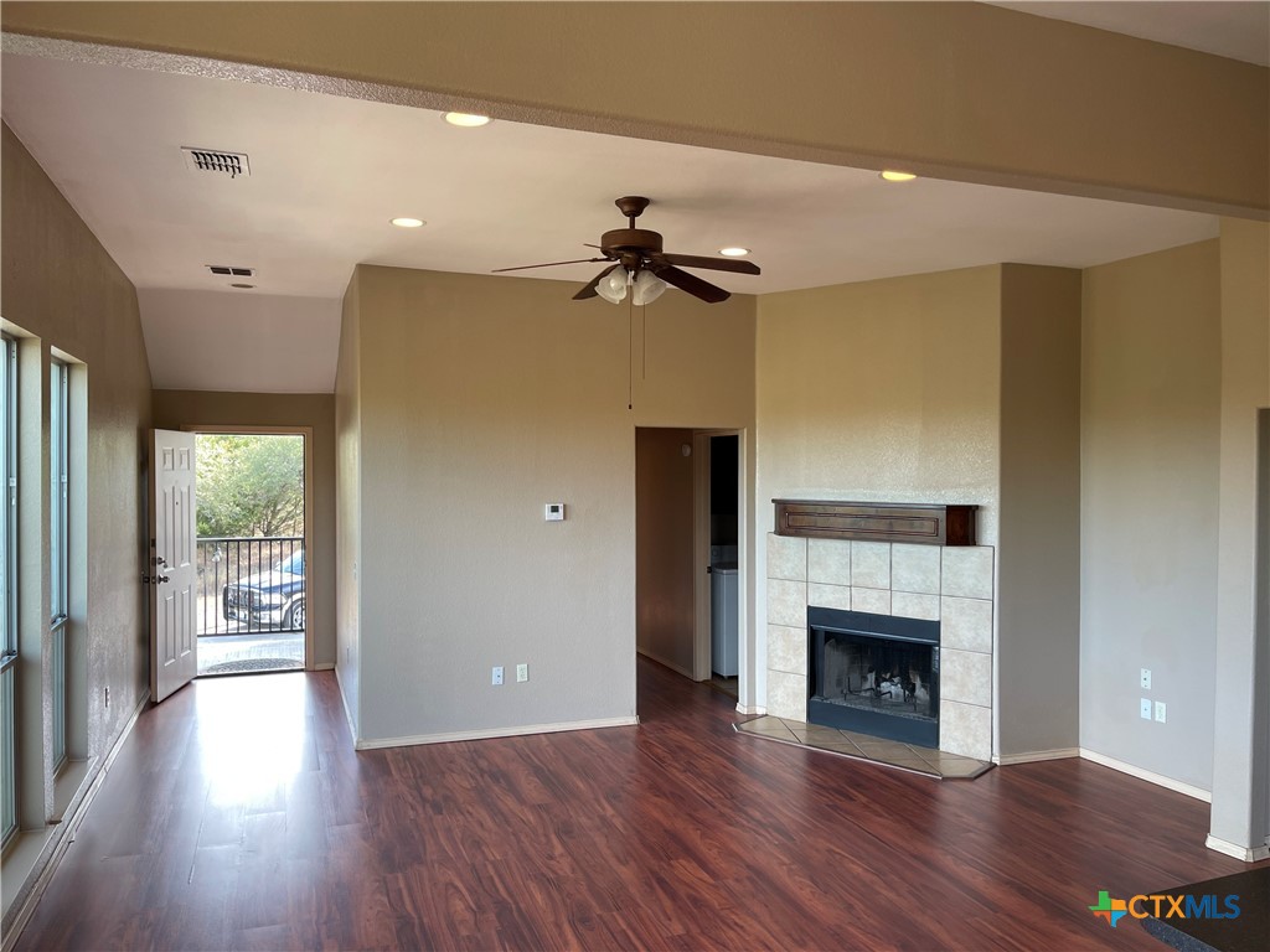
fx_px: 954
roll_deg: +0.2
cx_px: 635
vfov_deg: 53.1
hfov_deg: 67.3
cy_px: 476
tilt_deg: -1.3
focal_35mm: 26
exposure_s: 1/120
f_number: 1.6
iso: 64
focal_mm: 5.1
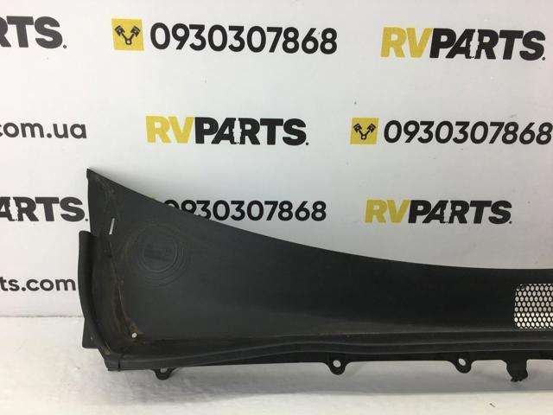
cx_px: 276
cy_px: 208
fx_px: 463
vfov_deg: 48.2
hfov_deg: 61.7
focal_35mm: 29
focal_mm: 4.15
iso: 25
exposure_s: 1/50
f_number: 2.2
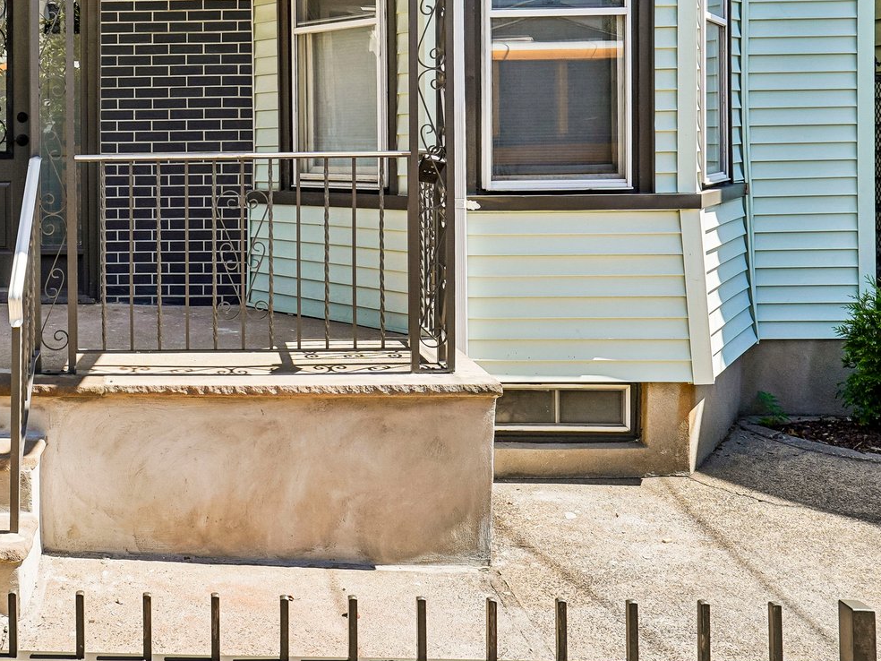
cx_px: 110
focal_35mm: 40
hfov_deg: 43.3
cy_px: 136
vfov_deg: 34.9
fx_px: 1018
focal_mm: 20
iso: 100
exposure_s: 1/250
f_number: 8
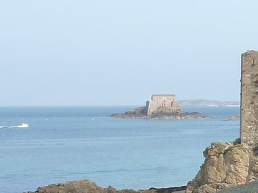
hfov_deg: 14.2
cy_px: 104
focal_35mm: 111
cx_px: 550
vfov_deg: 13.3
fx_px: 827
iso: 125
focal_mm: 4.1
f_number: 4
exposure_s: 1/320
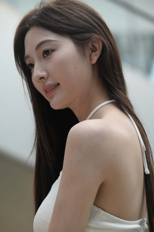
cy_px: 116
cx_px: 77
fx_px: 834
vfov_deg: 15.8
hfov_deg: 10.5
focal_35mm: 130
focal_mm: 130
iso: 400
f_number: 4.5
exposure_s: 1/400
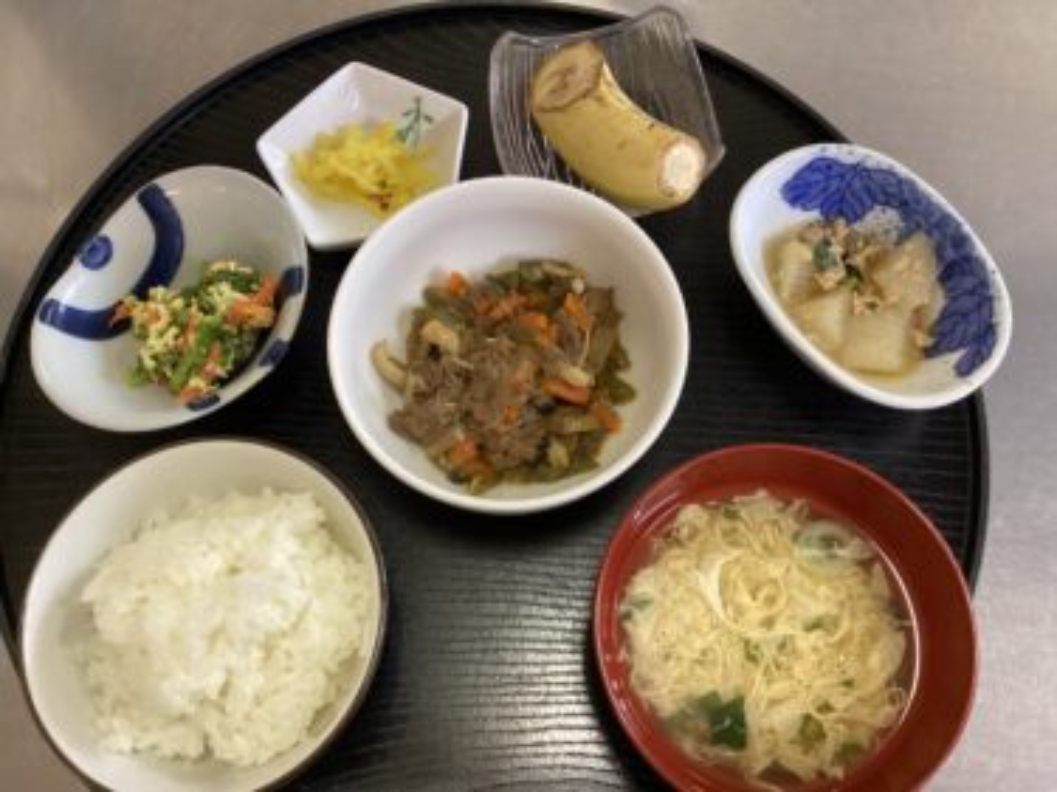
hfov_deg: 58.4
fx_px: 946
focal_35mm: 31
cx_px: 528
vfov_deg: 45.4
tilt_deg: -71.0
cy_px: 396
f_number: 2.4
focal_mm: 3.3
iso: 320
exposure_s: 1/50
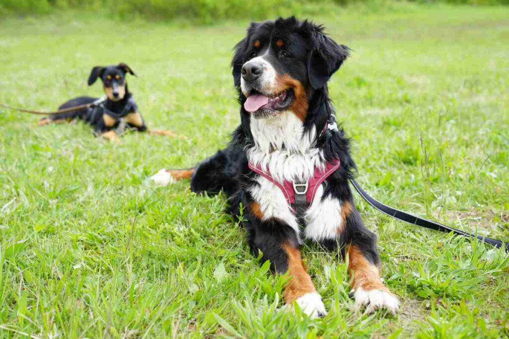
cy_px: 170
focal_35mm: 45
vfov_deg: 29.8
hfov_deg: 43.6
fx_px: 636
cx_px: 254
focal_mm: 45
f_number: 4
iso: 100
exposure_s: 1/160
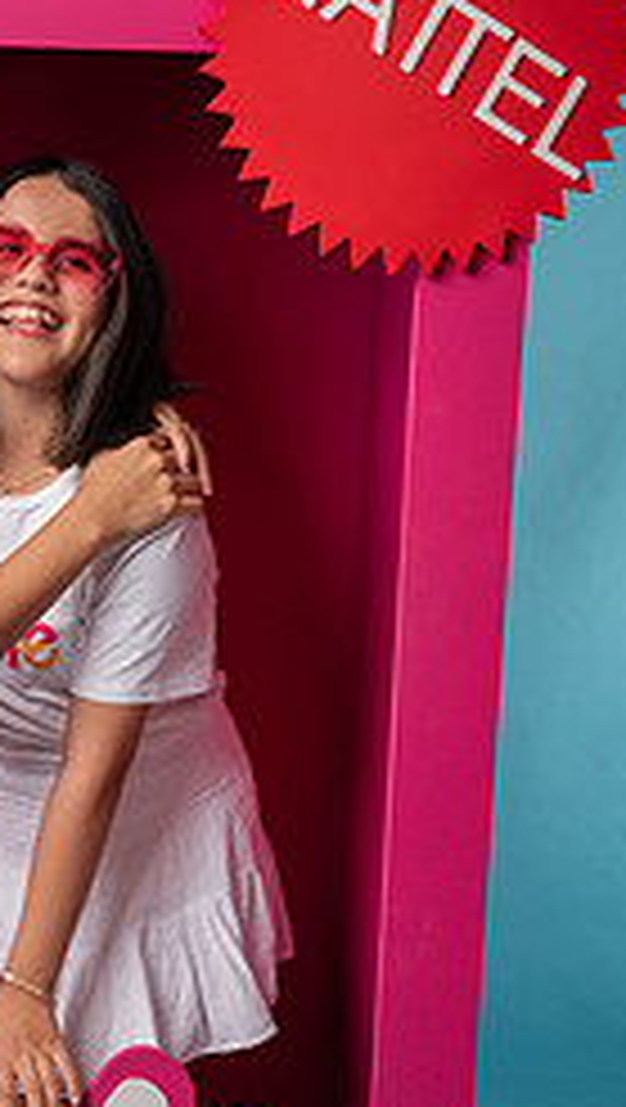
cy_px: 783
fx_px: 1970
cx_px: 36
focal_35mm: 67
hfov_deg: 17.7
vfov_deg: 31.0
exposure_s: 1/200
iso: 250
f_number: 6.3
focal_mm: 35
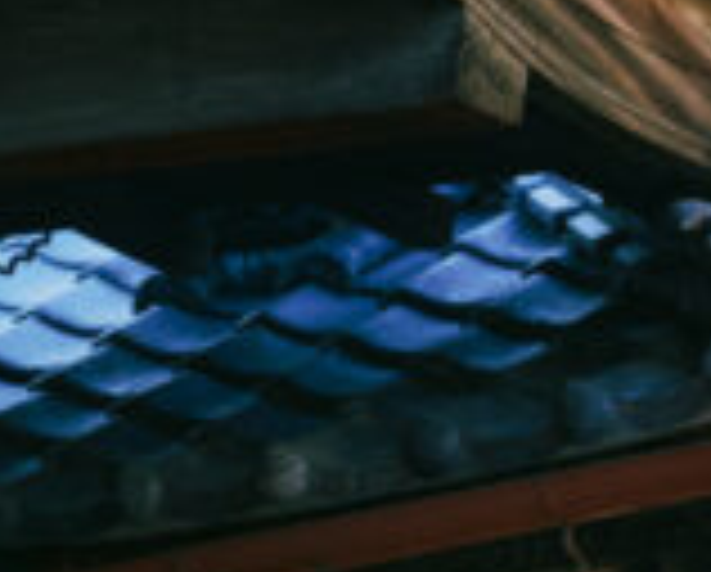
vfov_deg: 2.8
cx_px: -612
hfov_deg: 3.5
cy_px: 354
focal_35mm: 553
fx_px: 11658
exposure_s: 1/640
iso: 200
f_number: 2.5
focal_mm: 88
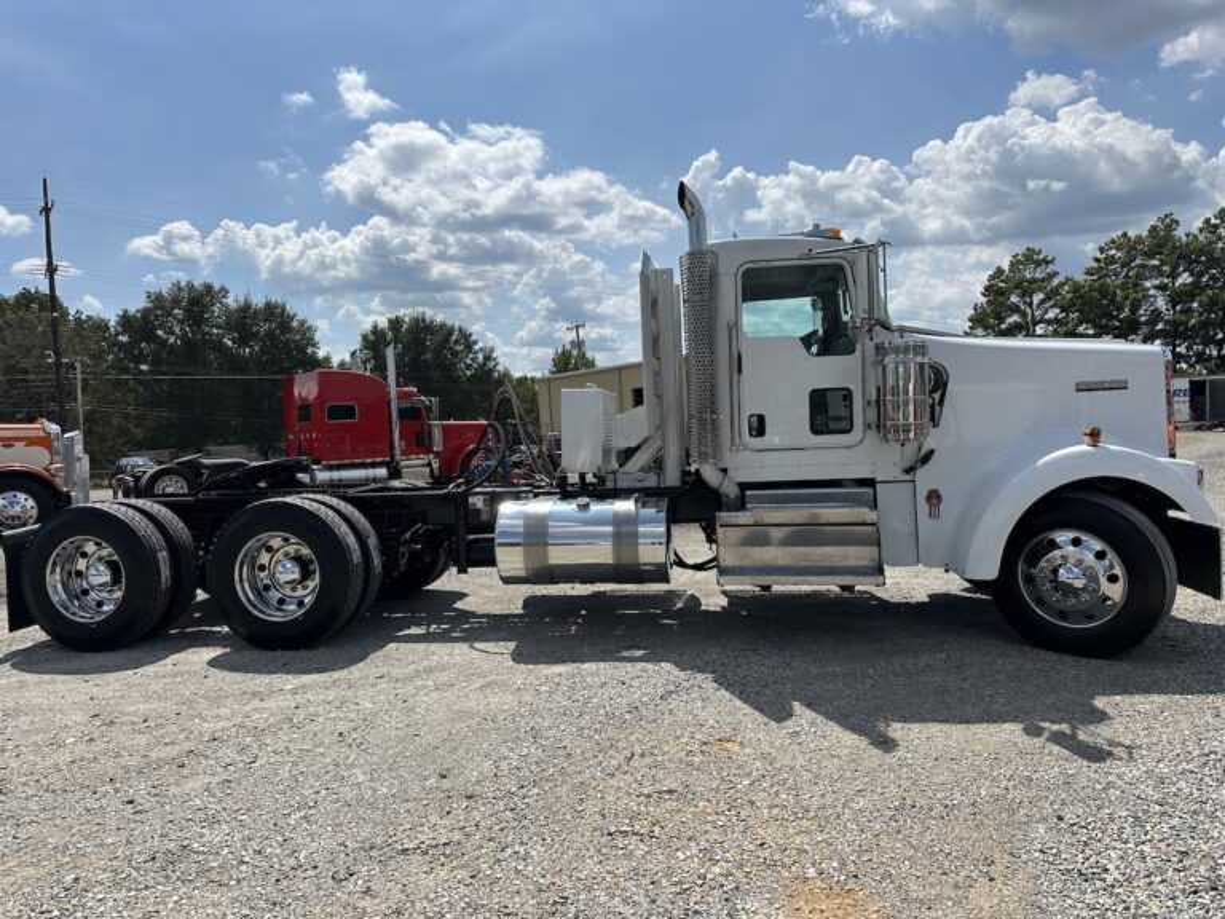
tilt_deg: -1.8
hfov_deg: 71.6
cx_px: 612
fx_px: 849
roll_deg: +4.0
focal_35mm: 24
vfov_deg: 56.8
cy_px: 460
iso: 80
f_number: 1.78
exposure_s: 1/9709
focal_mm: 6.86
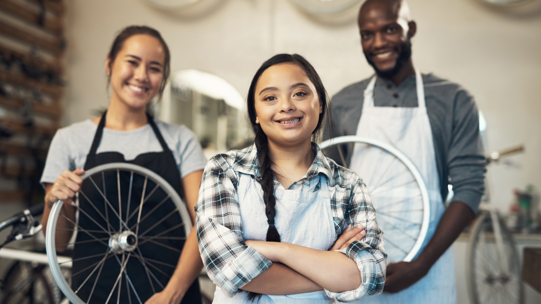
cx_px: 268
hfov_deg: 39.2
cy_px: 162
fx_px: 760
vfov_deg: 22.6
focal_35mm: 53
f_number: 2
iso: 160
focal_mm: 50
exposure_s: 1/125
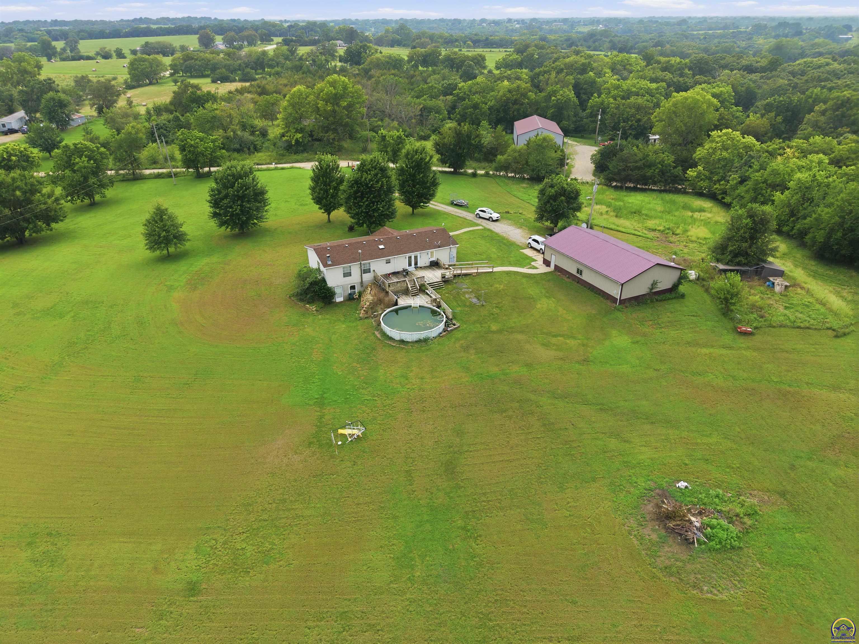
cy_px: 322
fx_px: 596
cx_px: 430
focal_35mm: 24
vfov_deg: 56.8
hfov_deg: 71.6
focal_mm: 8.7
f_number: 1.8
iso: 250
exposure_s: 1/1000
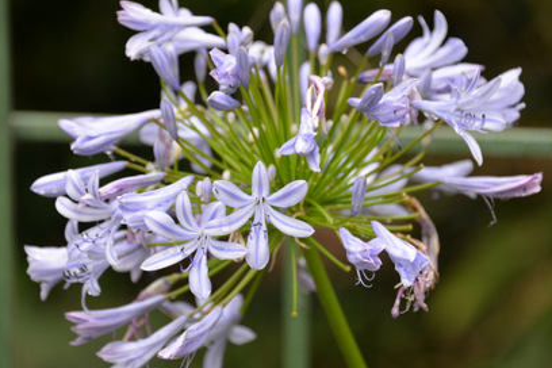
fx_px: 4324
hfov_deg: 7.3
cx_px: 276
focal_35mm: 282
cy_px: 183
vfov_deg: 4.9
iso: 800
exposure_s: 1/1000
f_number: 5.6
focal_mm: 230
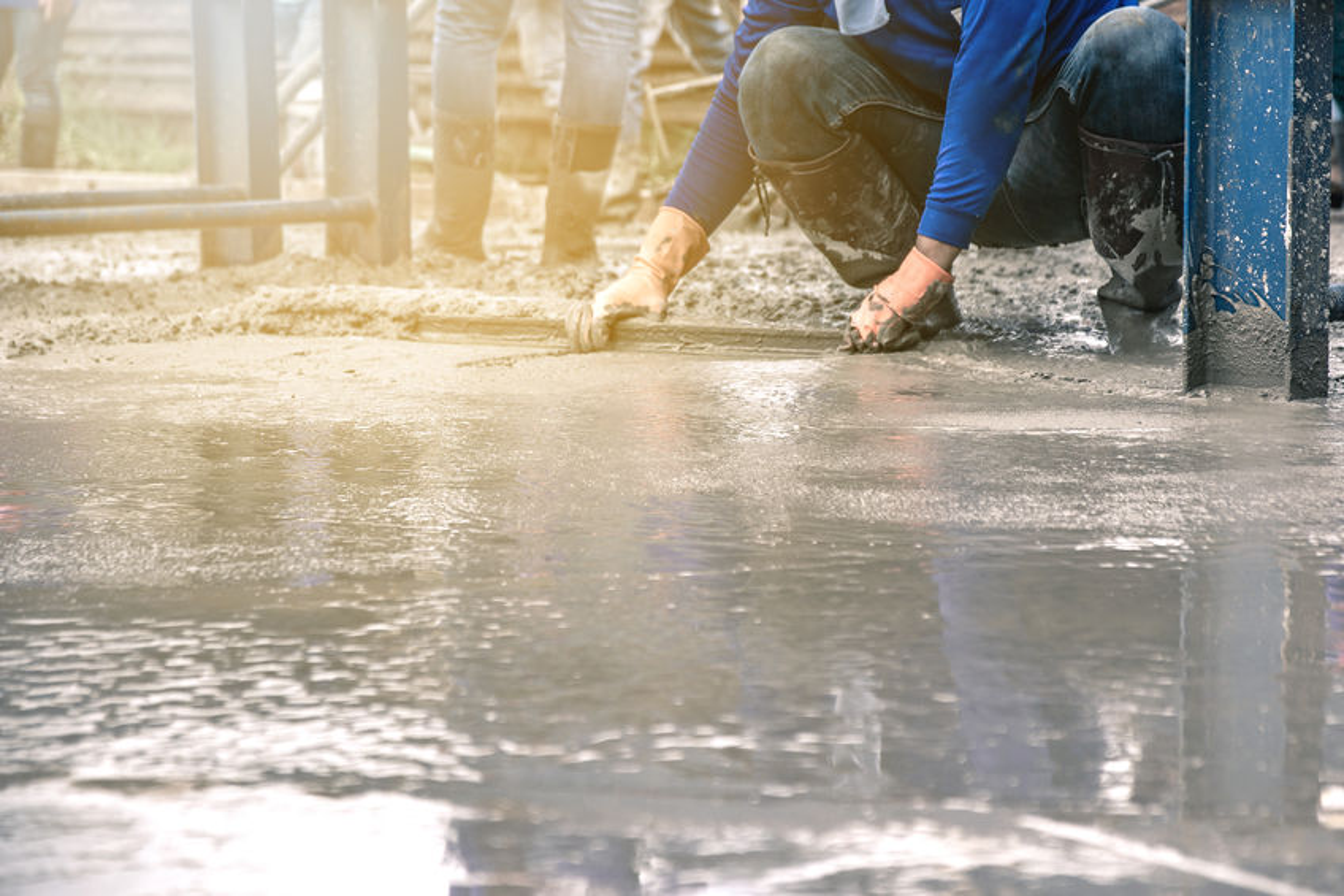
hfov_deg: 19.5
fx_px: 3919
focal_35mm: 105
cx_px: 672
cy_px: 448
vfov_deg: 13.0
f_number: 4
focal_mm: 70
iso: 100
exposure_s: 1/1600
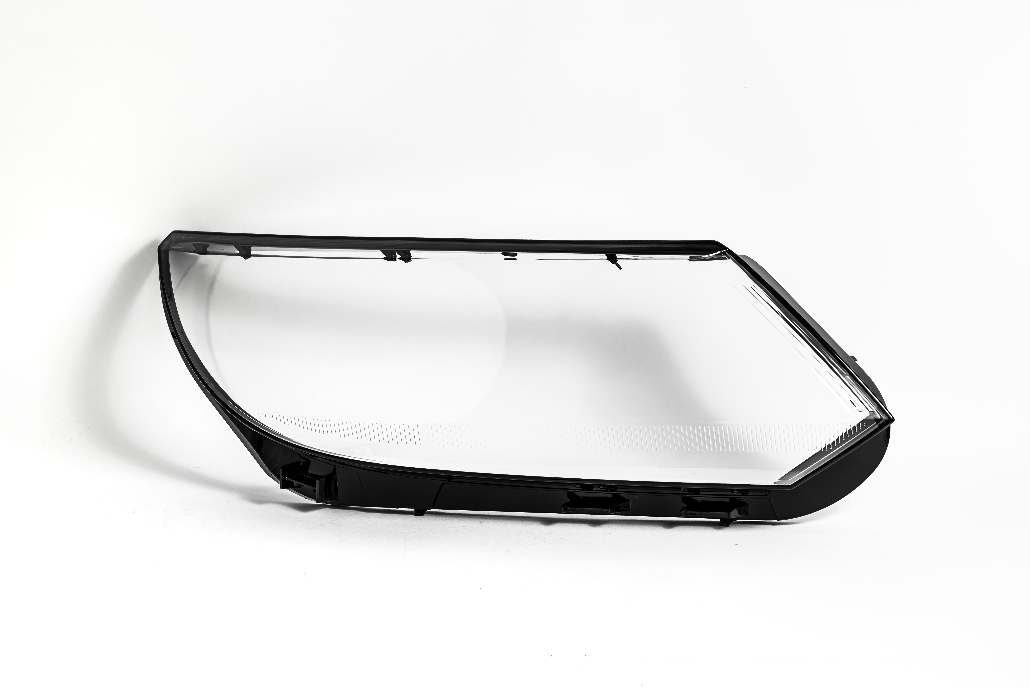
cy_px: 344
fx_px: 2031
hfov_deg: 28.5
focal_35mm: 71
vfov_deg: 19.2
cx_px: 515
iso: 100
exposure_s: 1/200
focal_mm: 71
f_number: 8
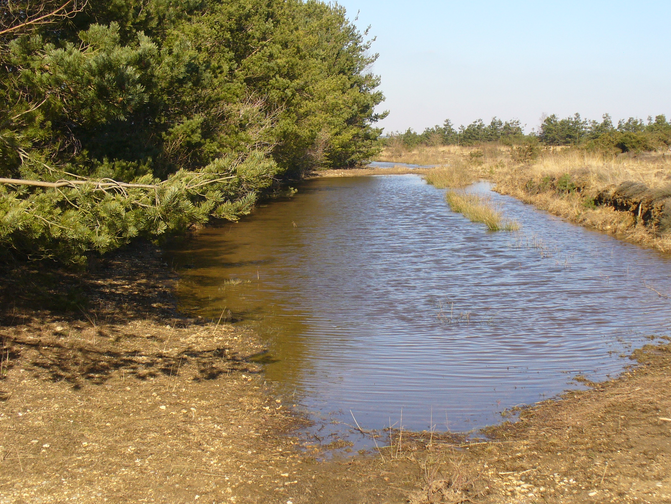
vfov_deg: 25.7
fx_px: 1105
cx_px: 370
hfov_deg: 33.8
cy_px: 237
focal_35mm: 57
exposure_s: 1/200
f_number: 6
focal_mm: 7.9
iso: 80
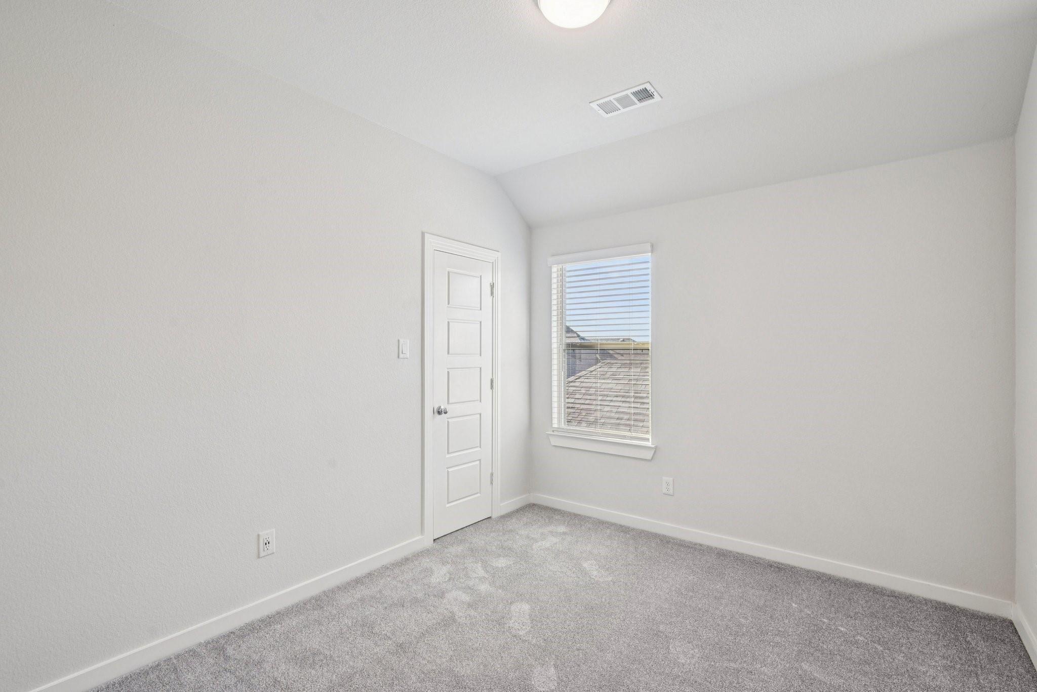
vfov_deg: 72.1
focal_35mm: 16
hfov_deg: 95.0
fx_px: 475
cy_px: 346
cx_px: 518
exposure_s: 1/40
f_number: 8
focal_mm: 16.5
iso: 400
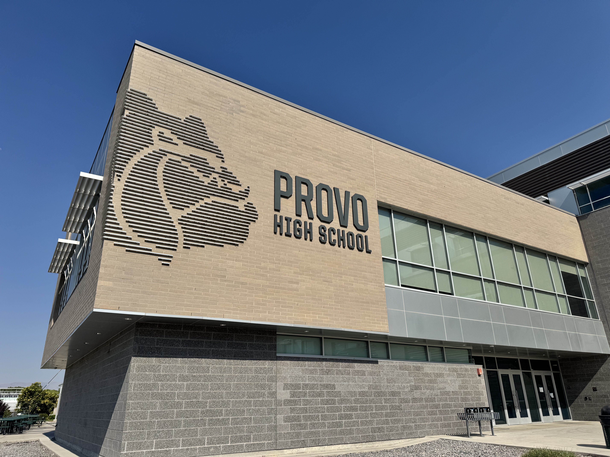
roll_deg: +1.4
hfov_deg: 71.6
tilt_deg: +20.5
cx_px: 305
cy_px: 228
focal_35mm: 24
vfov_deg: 56.8
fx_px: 423
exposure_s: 1/9009
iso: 80
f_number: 1.78
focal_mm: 6.76
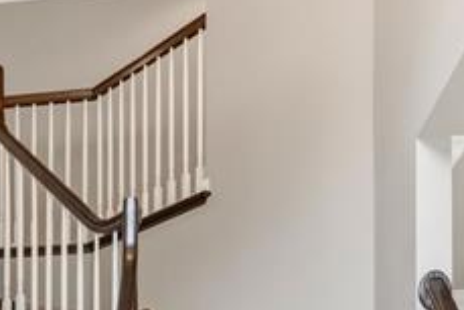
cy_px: 519
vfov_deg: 17.4
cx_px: 14
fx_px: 864
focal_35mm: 67
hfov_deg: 28.4
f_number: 6.4
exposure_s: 1/2
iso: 1250
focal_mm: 10
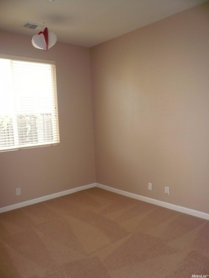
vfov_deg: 63.4
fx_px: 225
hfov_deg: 49.7
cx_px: 104
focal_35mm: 28
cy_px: 139
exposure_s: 1/30
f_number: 2.8
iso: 200
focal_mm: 4.6
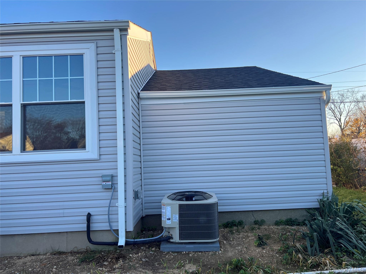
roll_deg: +2.5
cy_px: 137
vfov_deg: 53.1
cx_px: 183
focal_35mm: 26
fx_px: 275
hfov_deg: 67.3
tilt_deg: +5.2
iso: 50
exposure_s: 1/683
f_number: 1.5
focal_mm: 5.7
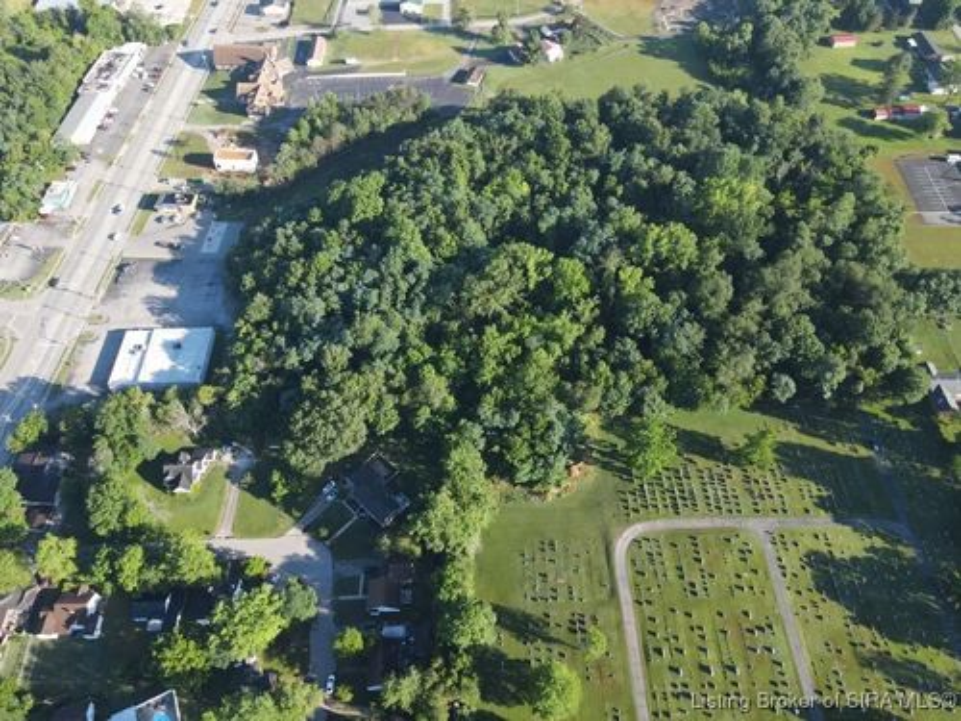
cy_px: 360
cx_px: 480
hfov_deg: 71.6
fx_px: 666
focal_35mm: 24
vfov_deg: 56.8
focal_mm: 4.5
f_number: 2.8
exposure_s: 1/160
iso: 100
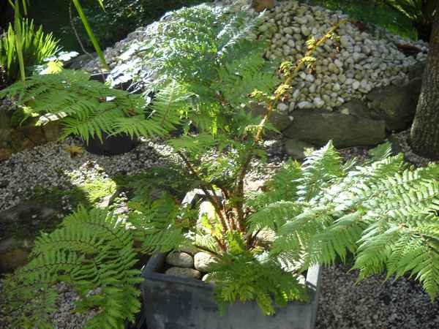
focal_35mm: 41
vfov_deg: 35.1
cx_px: 220
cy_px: 164
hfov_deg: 45.8
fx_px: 520
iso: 64
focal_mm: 6.72
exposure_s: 1/125
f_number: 3.1
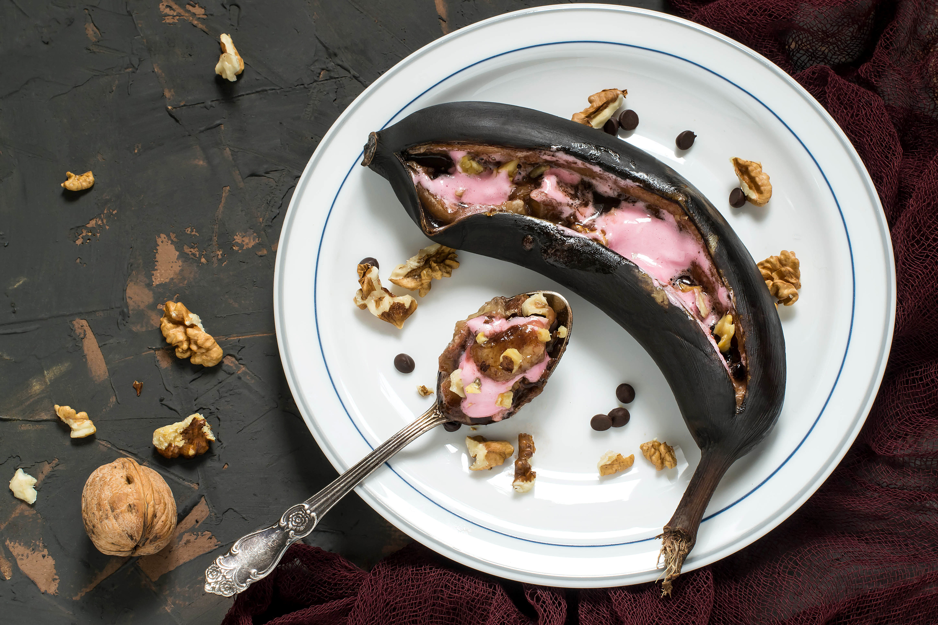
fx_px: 1954
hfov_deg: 27.0
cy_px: 312
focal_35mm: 75
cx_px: 469
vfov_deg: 18.2
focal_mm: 50
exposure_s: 1/4
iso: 100
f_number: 14
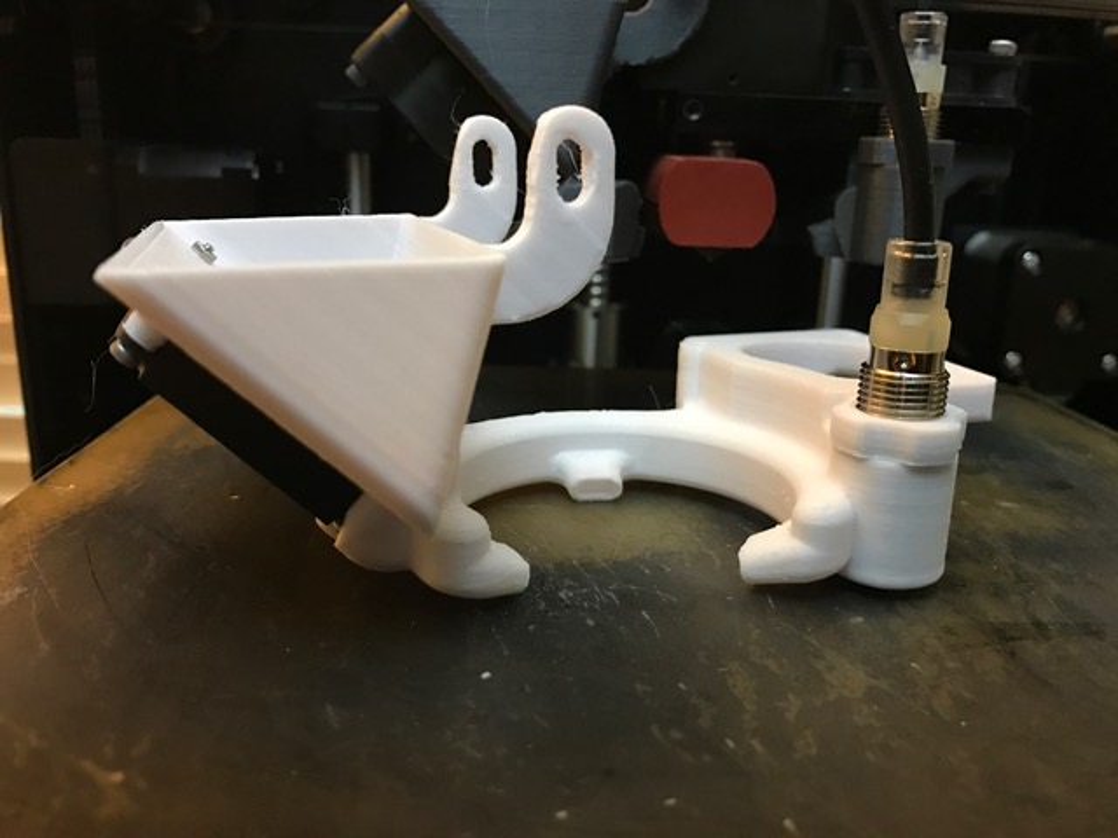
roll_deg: -2.8
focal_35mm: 28
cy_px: 419
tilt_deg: -15.4
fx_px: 904
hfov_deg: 63.4
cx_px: 559
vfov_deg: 49.7
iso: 64
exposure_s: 1/15
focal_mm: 3.99
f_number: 1.8
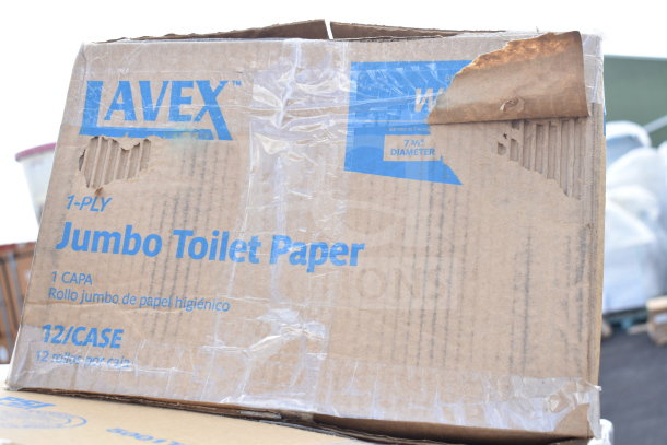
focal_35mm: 51
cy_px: 222
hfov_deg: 38.9
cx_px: 334
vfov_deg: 26.5
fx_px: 945
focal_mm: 34
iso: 200
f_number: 5
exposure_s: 1/250
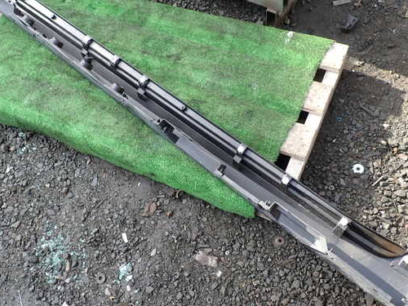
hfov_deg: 59.9
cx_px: 215
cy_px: 158
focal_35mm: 30
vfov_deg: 46.8
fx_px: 354
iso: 100
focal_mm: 4.5
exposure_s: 1/160
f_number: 2.8
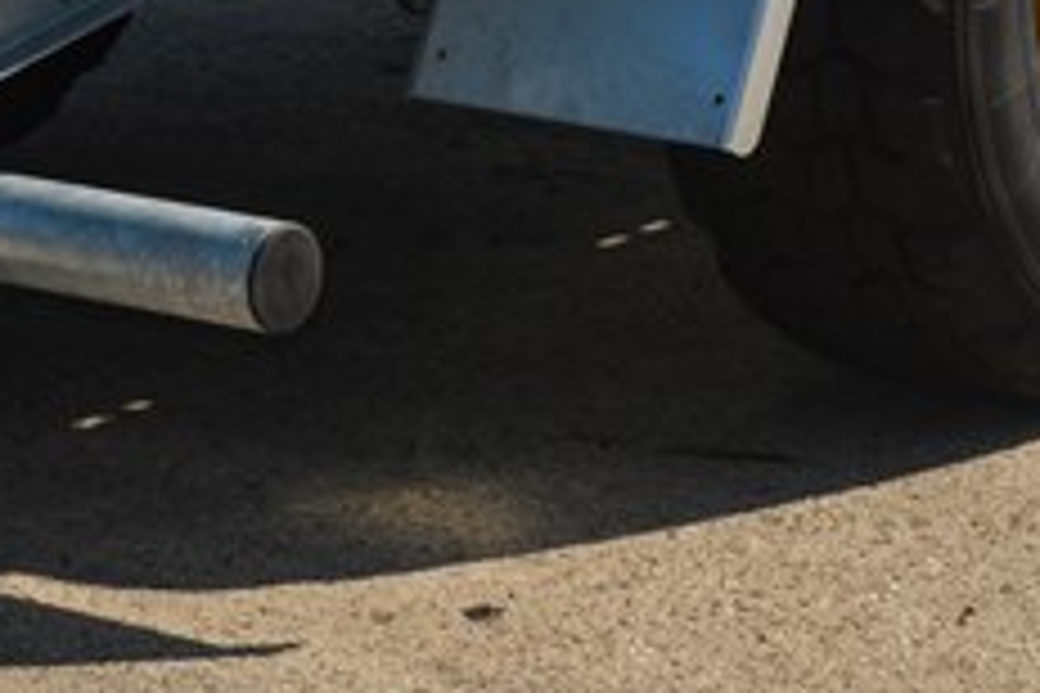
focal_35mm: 184
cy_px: -781
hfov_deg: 11.2
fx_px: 5315
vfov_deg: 7.1
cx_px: 698
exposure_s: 1/200
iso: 100
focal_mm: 26
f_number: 11
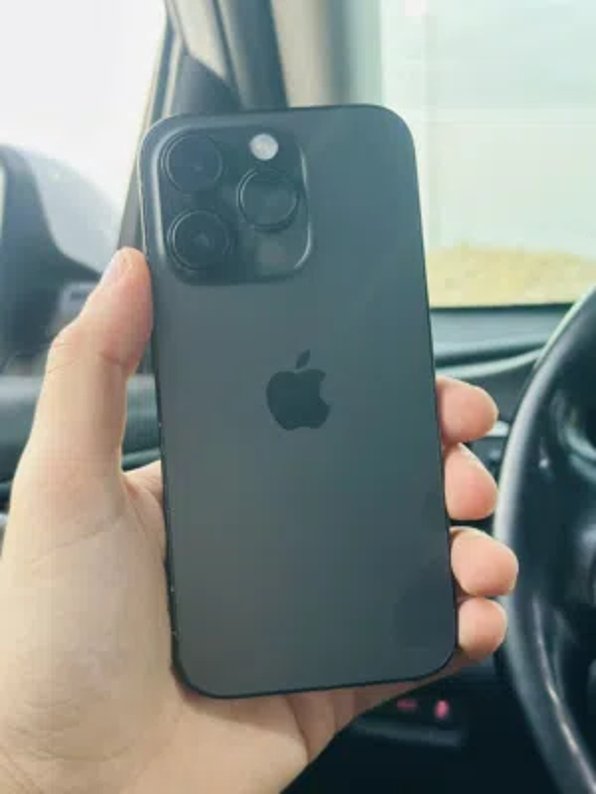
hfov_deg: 30.3
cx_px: 298
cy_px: 397
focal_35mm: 48
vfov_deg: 39.7
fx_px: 1102
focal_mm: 6.86
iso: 400
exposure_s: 1/44
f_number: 1.78
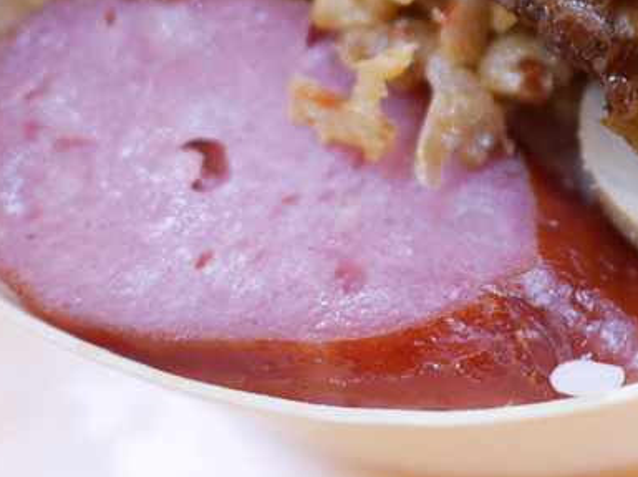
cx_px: 686
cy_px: 31
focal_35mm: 78
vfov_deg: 18.5
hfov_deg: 23.6
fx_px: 1436
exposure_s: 1/60
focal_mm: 15
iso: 250
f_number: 1.7
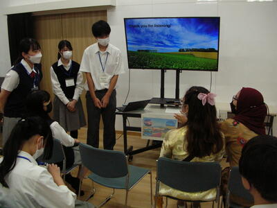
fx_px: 280
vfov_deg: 40.7
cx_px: 138
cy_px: 104
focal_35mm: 35
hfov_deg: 52.6
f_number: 2.8
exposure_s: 1/90
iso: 200
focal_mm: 5.8
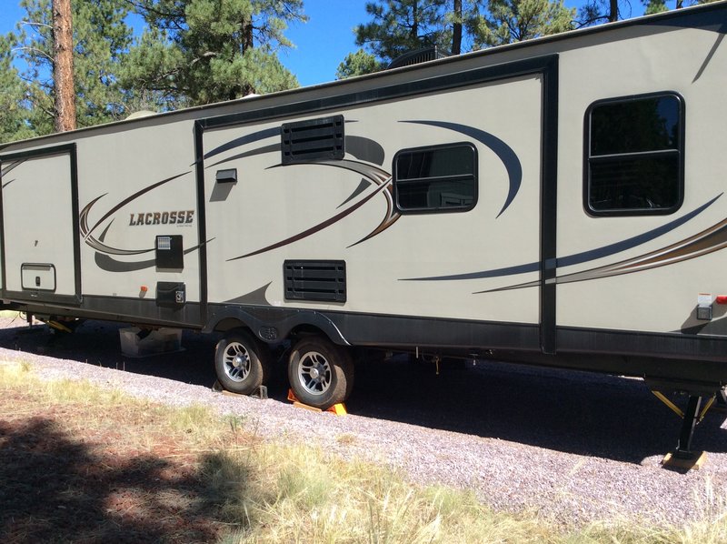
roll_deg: +1.1
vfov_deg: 44.1
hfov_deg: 56.9
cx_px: 364
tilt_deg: -3.2
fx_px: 671
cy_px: 272
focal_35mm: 32
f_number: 2.4
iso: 32
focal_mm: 3.3
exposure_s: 1/706
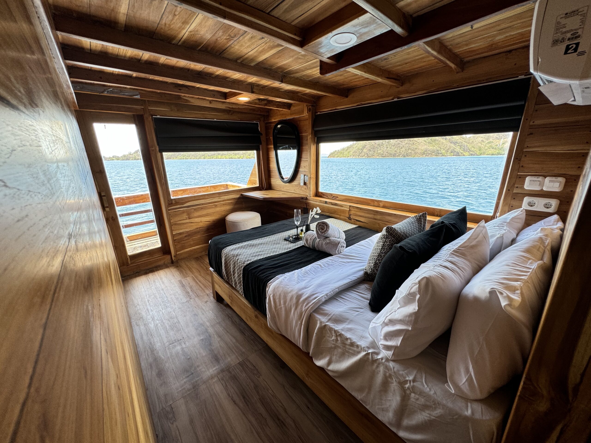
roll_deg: +1.2
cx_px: 296
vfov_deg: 85.7
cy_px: 222
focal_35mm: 14
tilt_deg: -13.8
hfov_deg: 102.1
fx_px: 239
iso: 80
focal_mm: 2.22
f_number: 2.2
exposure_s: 1/121
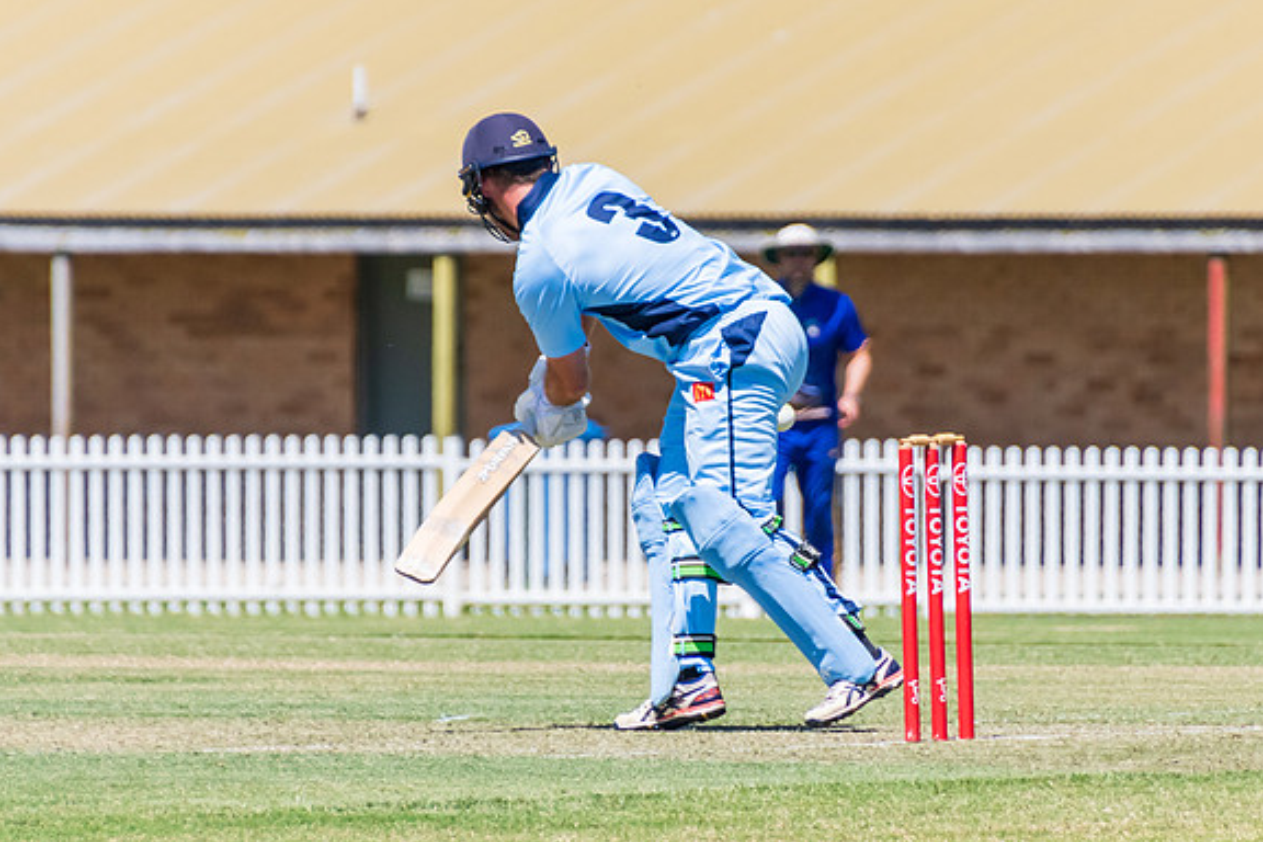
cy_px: 340
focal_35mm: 954
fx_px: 33467
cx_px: 617
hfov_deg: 2.2
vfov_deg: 1.4
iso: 400
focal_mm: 400
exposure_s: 1/3200
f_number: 6.3
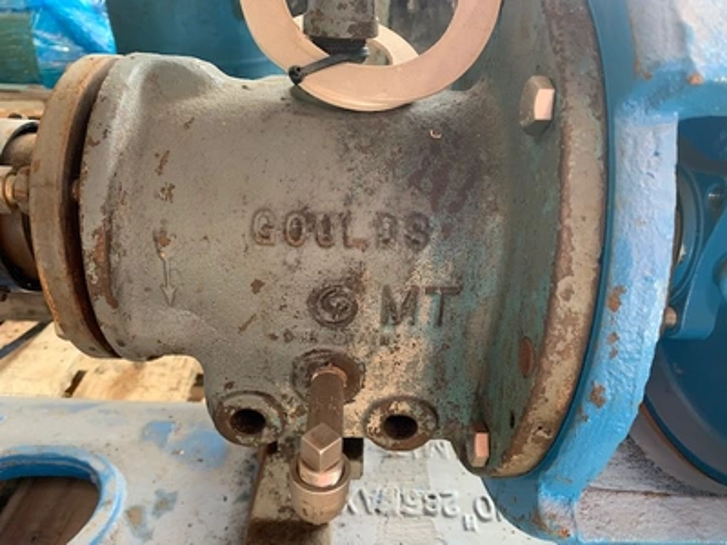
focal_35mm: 26
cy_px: 272
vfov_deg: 53.1
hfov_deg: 67.3
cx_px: 364
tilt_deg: -29.5
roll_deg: -2.6
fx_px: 546
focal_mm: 4.25
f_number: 1.8
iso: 160
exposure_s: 1/60
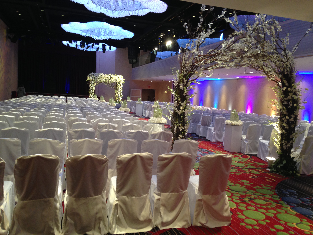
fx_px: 298
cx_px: 156
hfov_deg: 55.4
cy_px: 118
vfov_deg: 42.9
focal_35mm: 33
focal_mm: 4.12
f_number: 2.4
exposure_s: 1/20
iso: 125
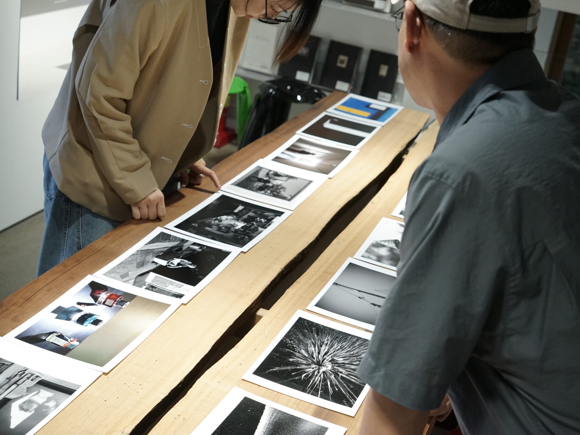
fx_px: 905
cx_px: 306
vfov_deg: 27.0
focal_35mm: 54
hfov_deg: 35.5
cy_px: 218
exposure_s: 1/125
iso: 3200
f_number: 5.6
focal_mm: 49
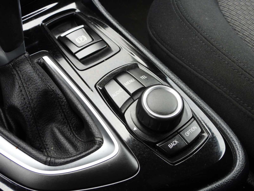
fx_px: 345
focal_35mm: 47
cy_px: 96
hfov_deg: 40.4
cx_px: 127
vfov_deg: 30.9
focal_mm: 8.5
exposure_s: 1/30
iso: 180
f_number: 3.2
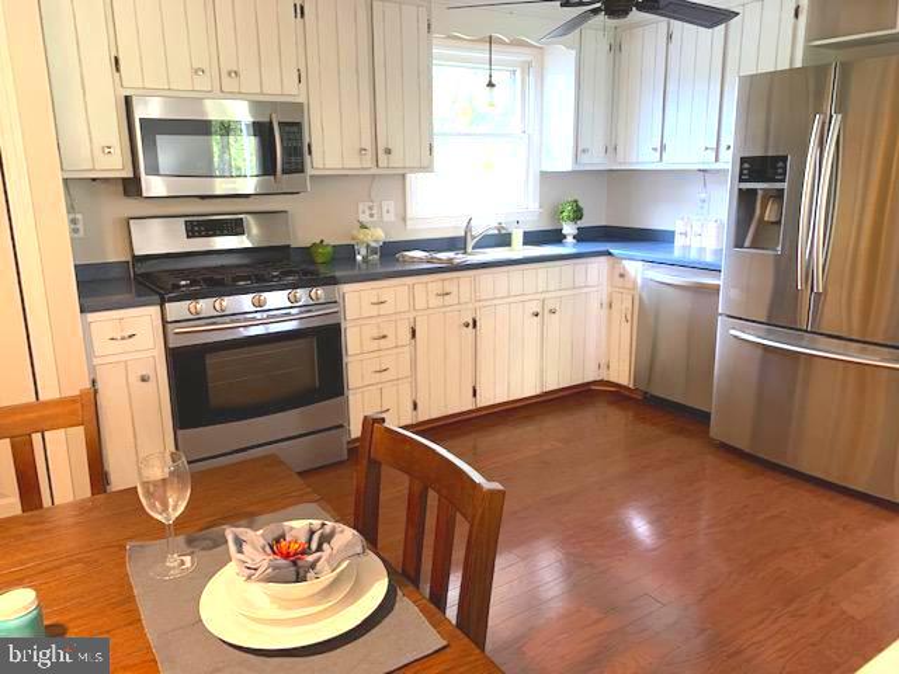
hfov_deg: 67.3
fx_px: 675
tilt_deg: -12.6
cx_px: 450
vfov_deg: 53.1
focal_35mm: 26
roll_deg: +0.7
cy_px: 337
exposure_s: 1/40
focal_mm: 4.25
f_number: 1.8
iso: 320
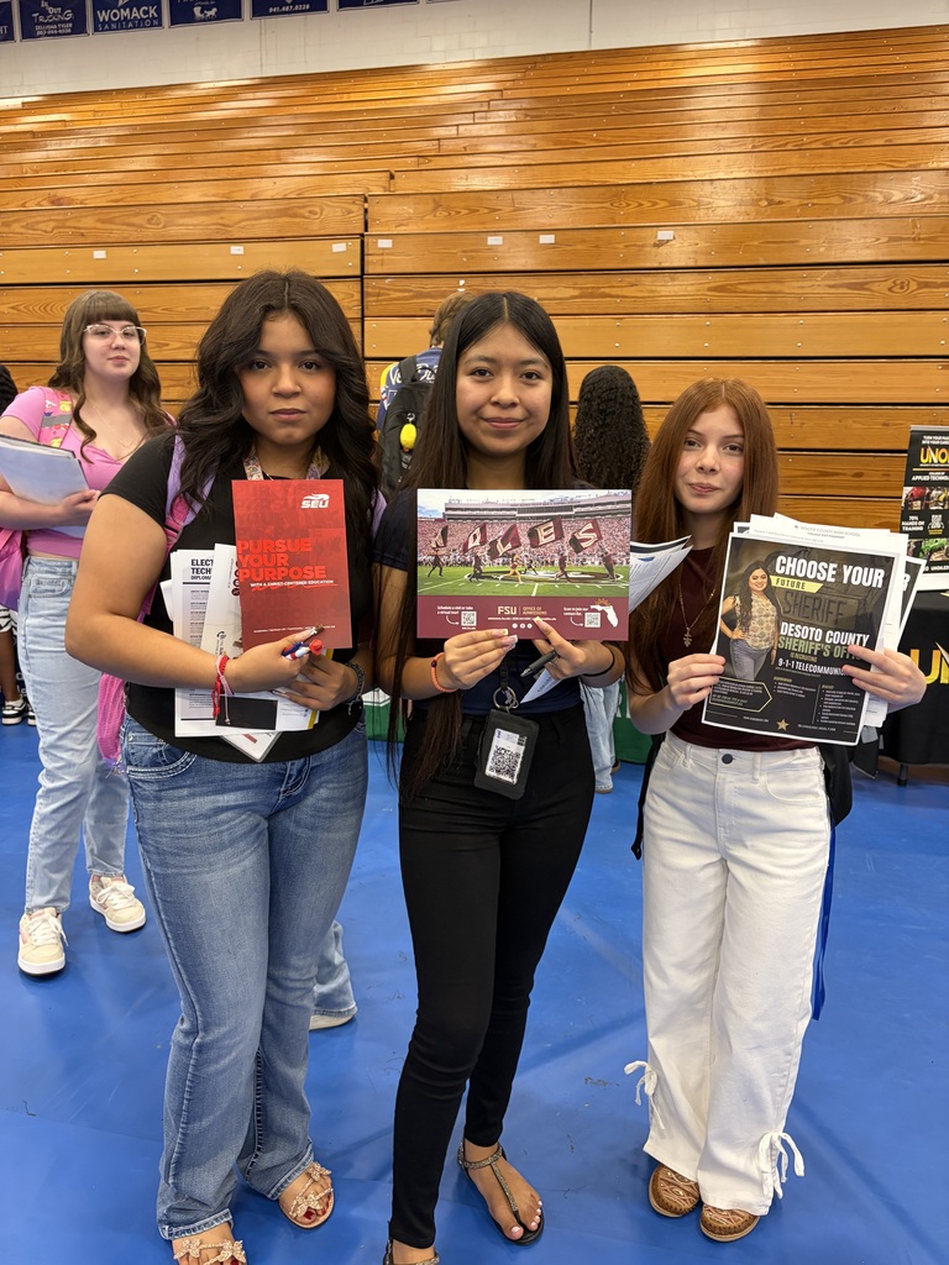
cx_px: 474
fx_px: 950
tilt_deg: -9.9
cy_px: 632
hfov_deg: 53.1
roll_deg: -1.3
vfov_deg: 67.3
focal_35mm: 26
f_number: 1.6
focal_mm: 5.96
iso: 250
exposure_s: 1/60
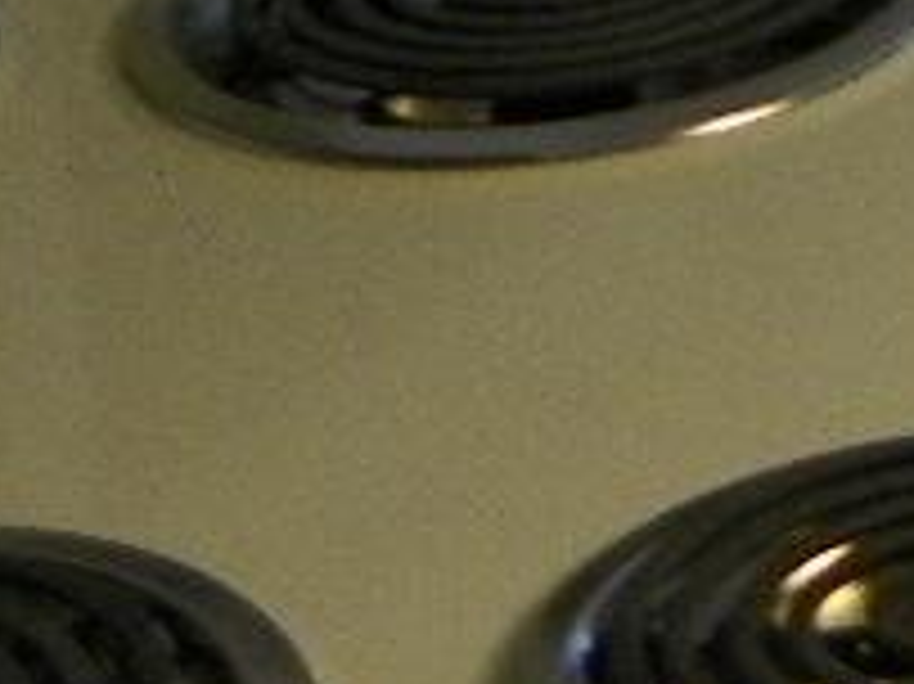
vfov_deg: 8.3
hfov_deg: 10.6
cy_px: -981
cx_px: 2053
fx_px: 4328
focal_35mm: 164
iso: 125
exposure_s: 1/30
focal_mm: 4.6
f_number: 2.8
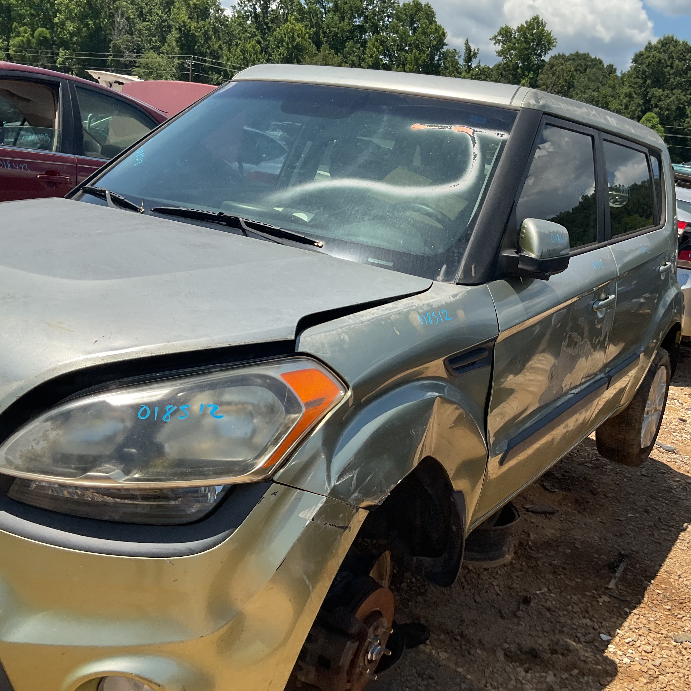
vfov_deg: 47.2
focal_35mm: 35
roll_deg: +0.1
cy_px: 338
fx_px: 790
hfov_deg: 47.1
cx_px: 391
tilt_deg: -10.2
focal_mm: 3
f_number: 1.8
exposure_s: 1/1577
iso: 16
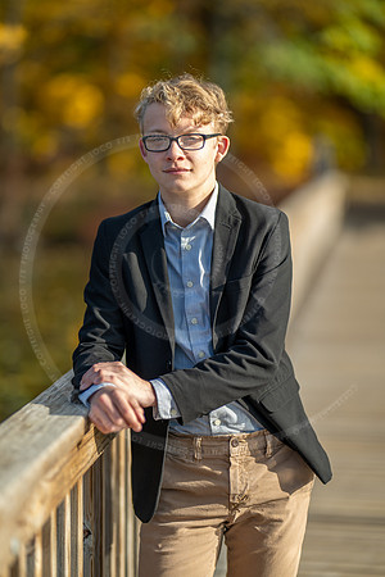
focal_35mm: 85
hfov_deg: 16.1
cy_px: 288
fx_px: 1363
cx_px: 192
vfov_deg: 23.9
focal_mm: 85
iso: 50
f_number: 1.2
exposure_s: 1/2000
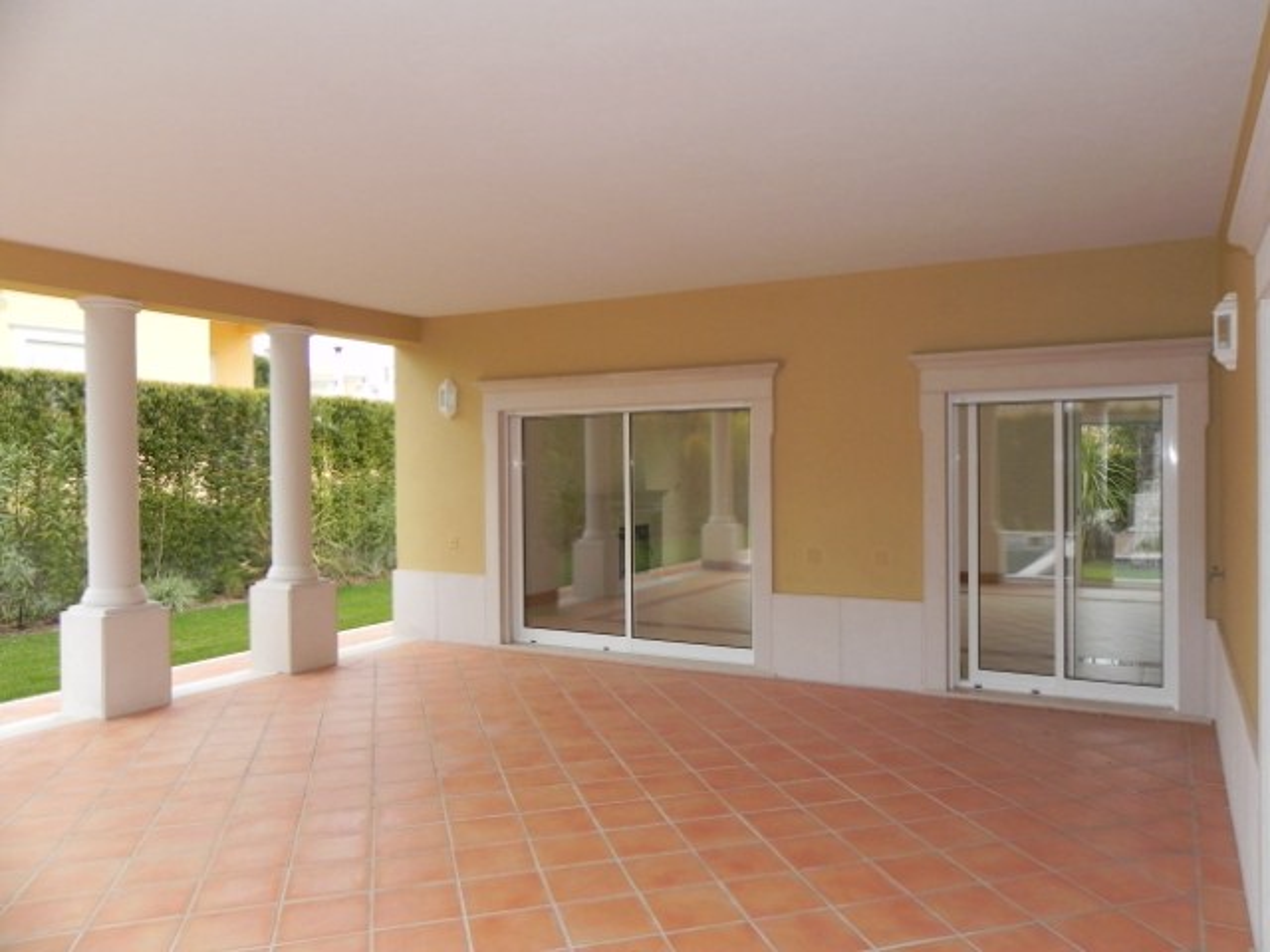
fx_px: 954
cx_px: 635
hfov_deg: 67.3
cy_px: 476
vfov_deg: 53.1
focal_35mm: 26
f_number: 4.5
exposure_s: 1/162
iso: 160
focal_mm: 4.6
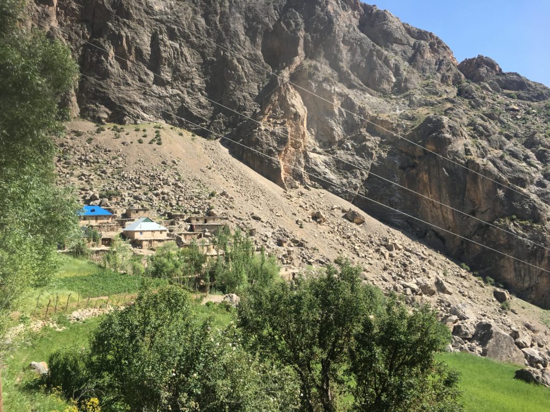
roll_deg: +0.8
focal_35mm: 29
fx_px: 461
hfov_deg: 61.7
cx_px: 275
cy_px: 206
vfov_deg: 48.2
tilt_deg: +0.7
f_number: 2.2
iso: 25
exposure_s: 1/801
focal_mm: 4.15
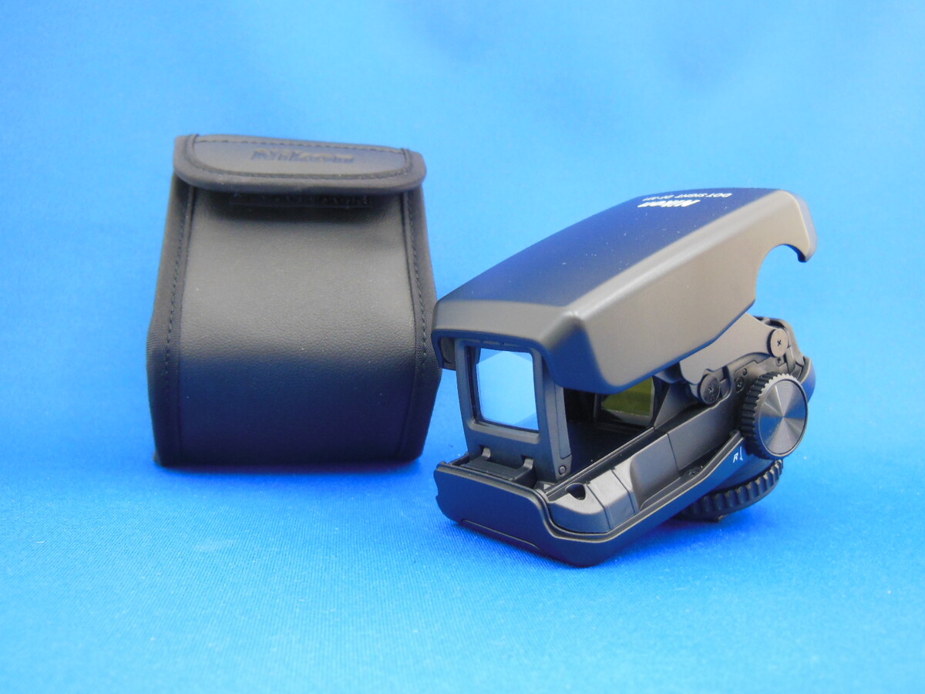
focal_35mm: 39
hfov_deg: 47.9
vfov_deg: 36.8
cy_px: 347
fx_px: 1042
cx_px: 462
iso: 400
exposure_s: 1/13
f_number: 4.1
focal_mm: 6.9
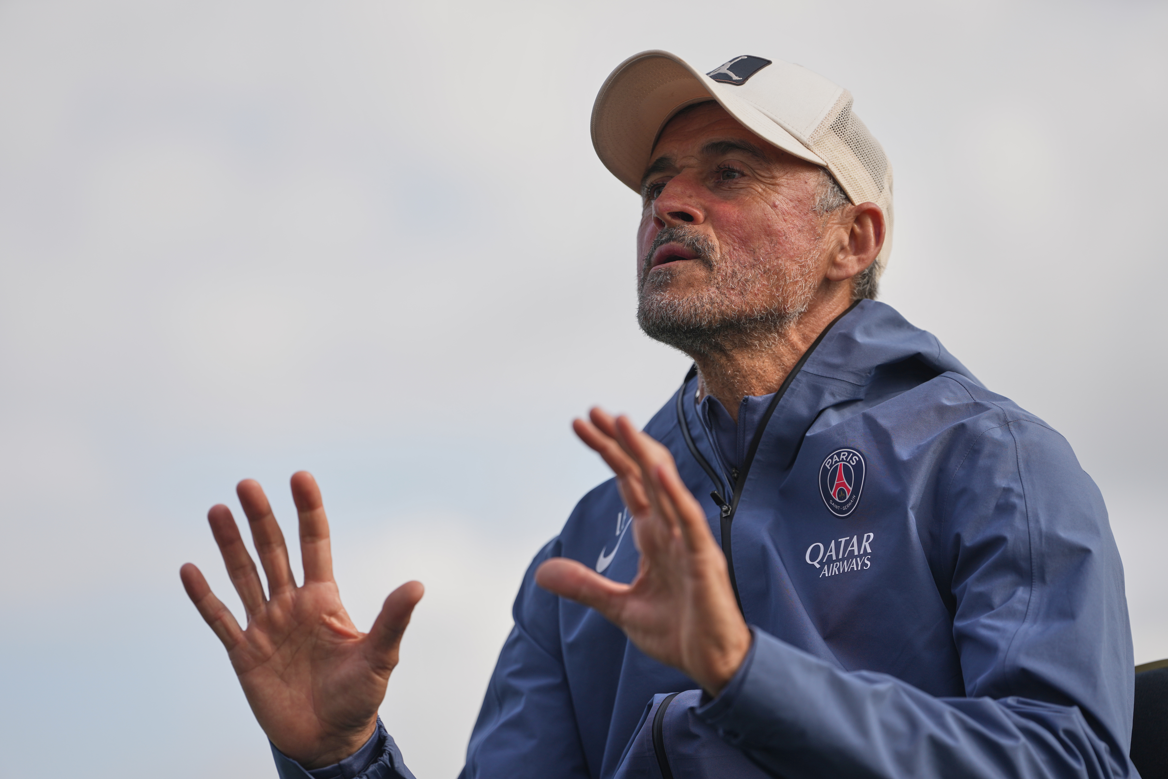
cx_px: 584
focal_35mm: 176
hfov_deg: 11.7
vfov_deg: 7.8
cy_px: 390
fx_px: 5710
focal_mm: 176
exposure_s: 1/1250
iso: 100
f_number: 2.8
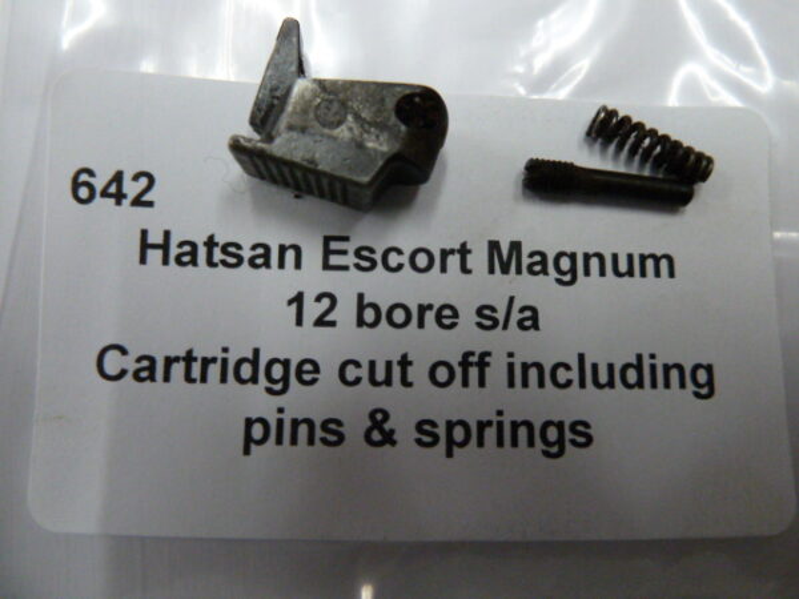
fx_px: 577
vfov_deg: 54.9
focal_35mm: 25
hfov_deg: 69.4
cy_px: 300
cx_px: 400
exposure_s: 1/60
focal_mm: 4.1
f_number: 3.3
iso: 640
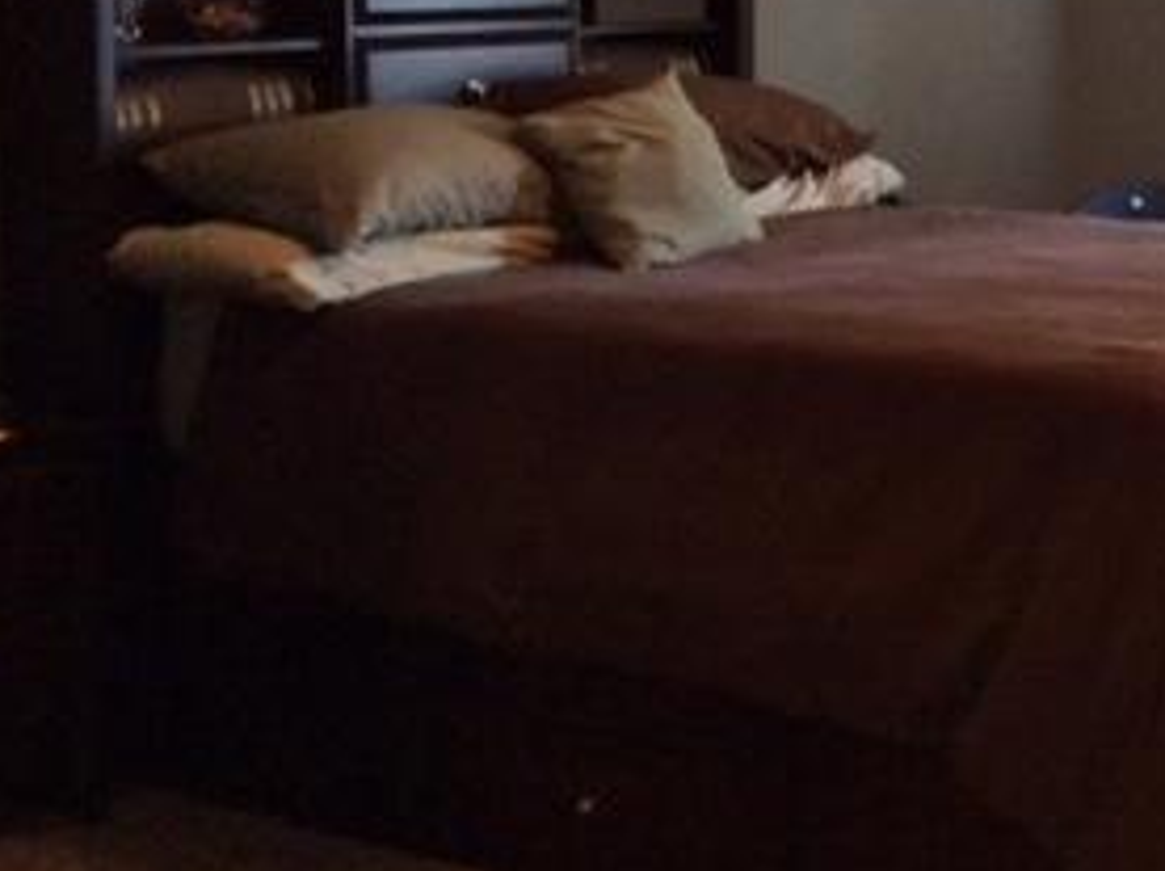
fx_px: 2487
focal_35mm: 74
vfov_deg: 19.3
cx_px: 1190
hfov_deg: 25.0
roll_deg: +0.5
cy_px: 4
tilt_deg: -2.6
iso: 200
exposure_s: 1/24
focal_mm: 3.3
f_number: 2.4
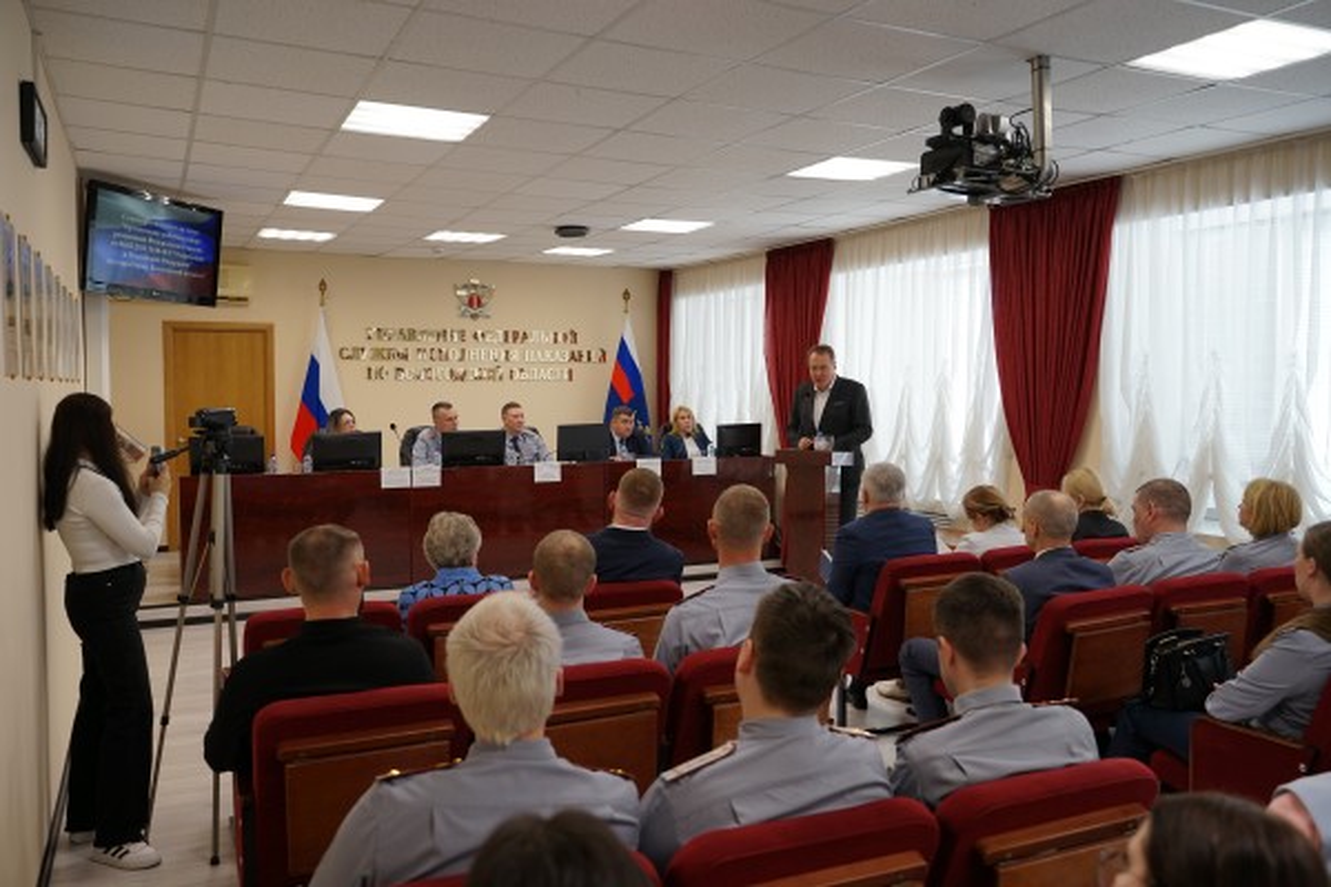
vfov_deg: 43.6
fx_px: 1109
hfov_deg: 61.9
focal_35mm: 30
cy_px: 444
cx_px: 666
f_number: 4
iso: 250
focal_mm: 30
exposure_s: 1/60
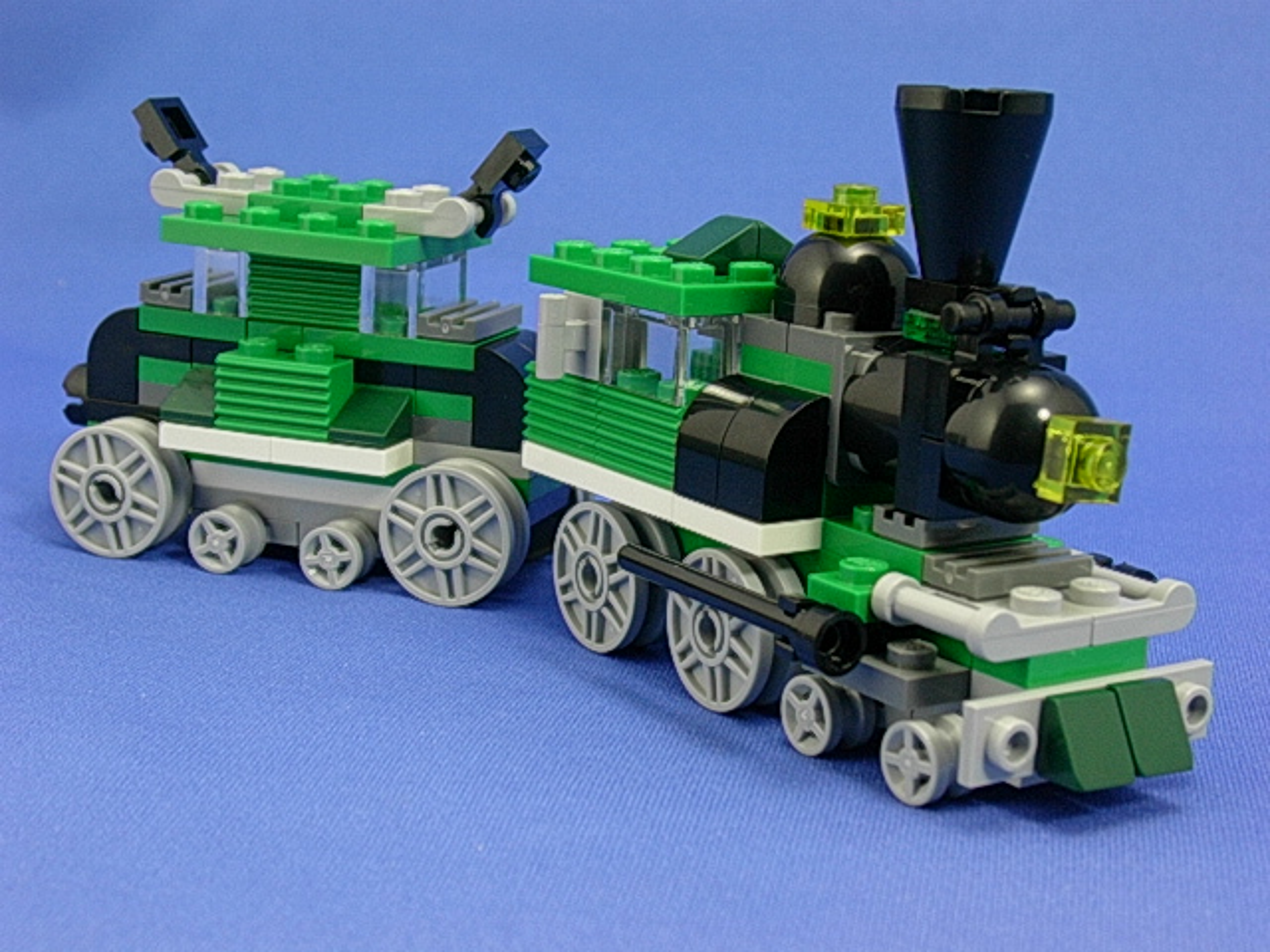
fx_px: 2201
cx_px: 635
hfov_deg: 32.2
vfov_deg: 24.4
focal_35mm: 60
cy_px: 476
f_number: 3.4
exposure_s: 1/11.9
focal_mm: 9
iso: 70
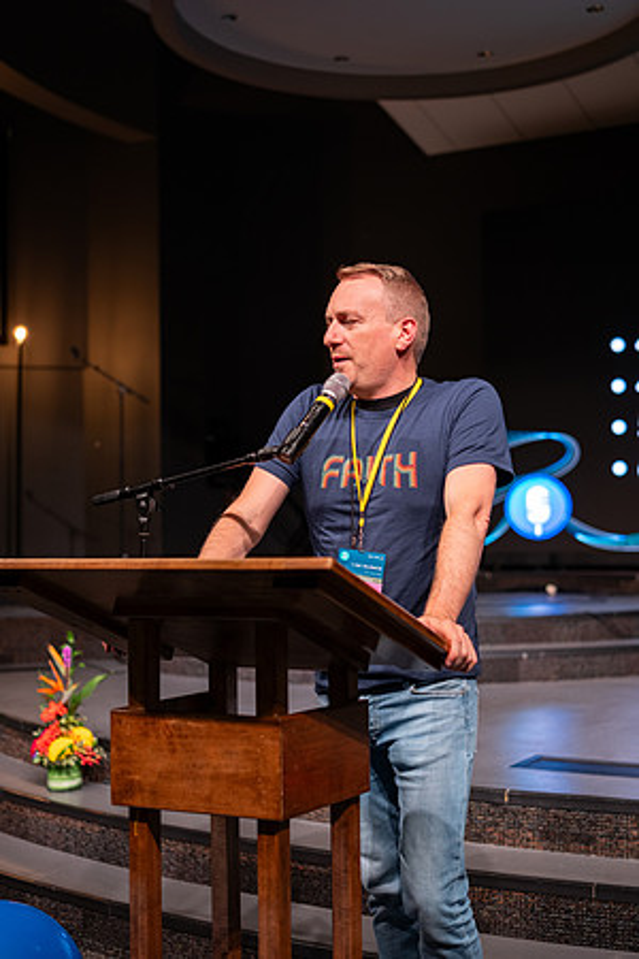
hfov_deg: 27.0
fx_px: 1331
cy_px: 480
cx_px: 320
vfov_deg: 39.6
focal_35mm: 50
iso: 400
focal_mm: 33
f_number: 1.8
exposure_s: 1/50
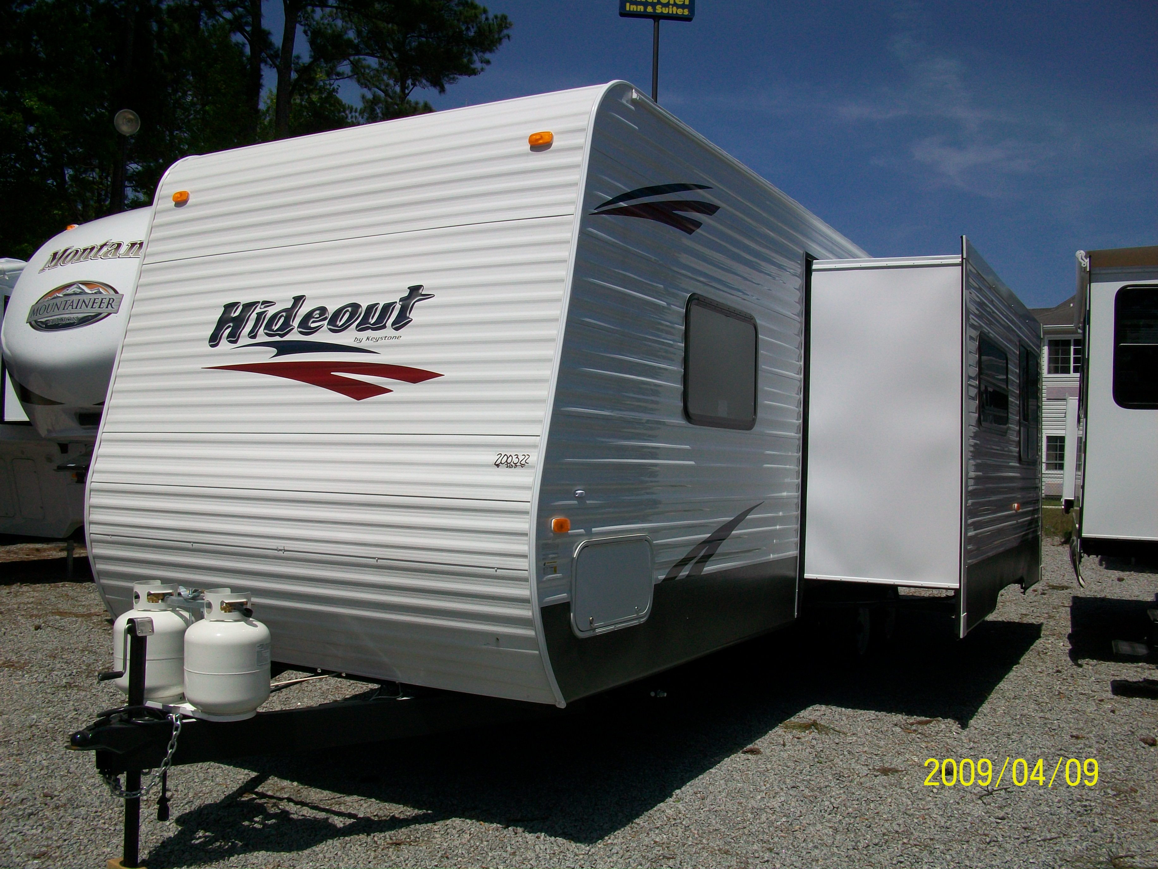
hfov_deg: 56.8
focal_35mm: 32
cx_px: 579
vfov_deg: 44.2
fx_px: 1070
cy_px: 434
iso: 64
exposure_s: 1/800
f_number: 5.5
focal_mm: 5.7
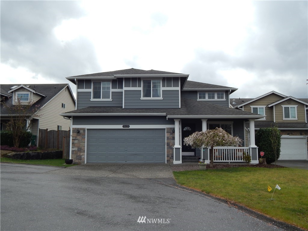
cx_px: 154
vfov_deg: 45.4
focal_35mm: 31
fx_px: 276
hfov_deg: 58.4
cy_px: 116
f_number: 3.2
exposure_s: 1/1250
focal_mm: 5.6
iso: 125
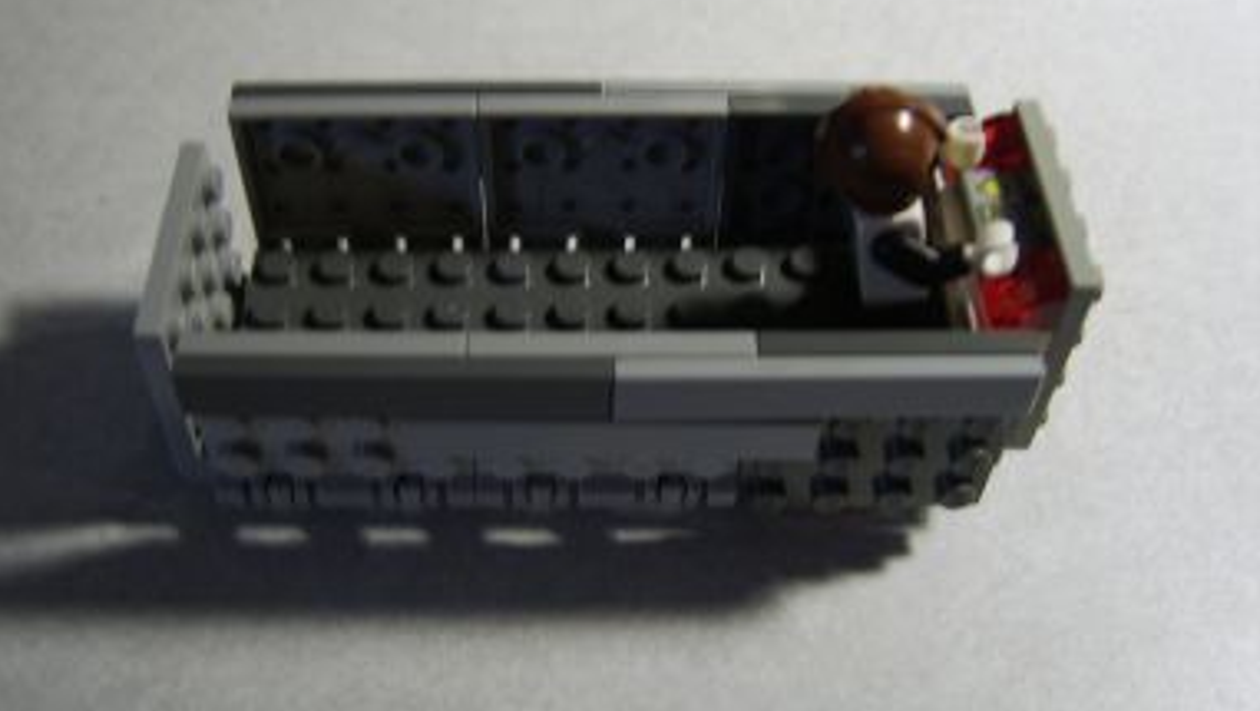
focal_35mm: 34
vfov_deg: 34.5
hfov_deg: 58.0
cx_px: 628
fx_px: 1137
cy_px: 265
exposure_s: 1/6
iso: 71
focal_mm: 8.13
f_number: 2.7
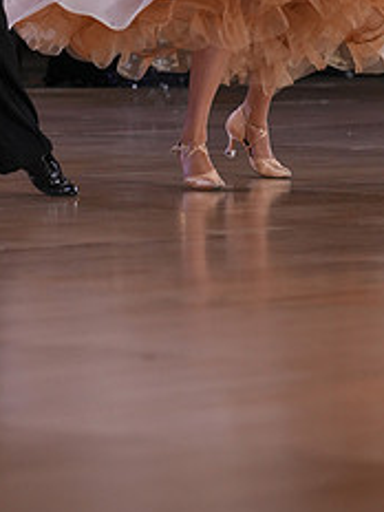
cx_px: 103
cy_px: -88
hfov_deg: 4.5
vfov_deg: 6.0
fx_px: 4837
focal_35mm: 327
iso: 1250
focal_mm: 136
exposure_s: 1/500
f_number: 3.5
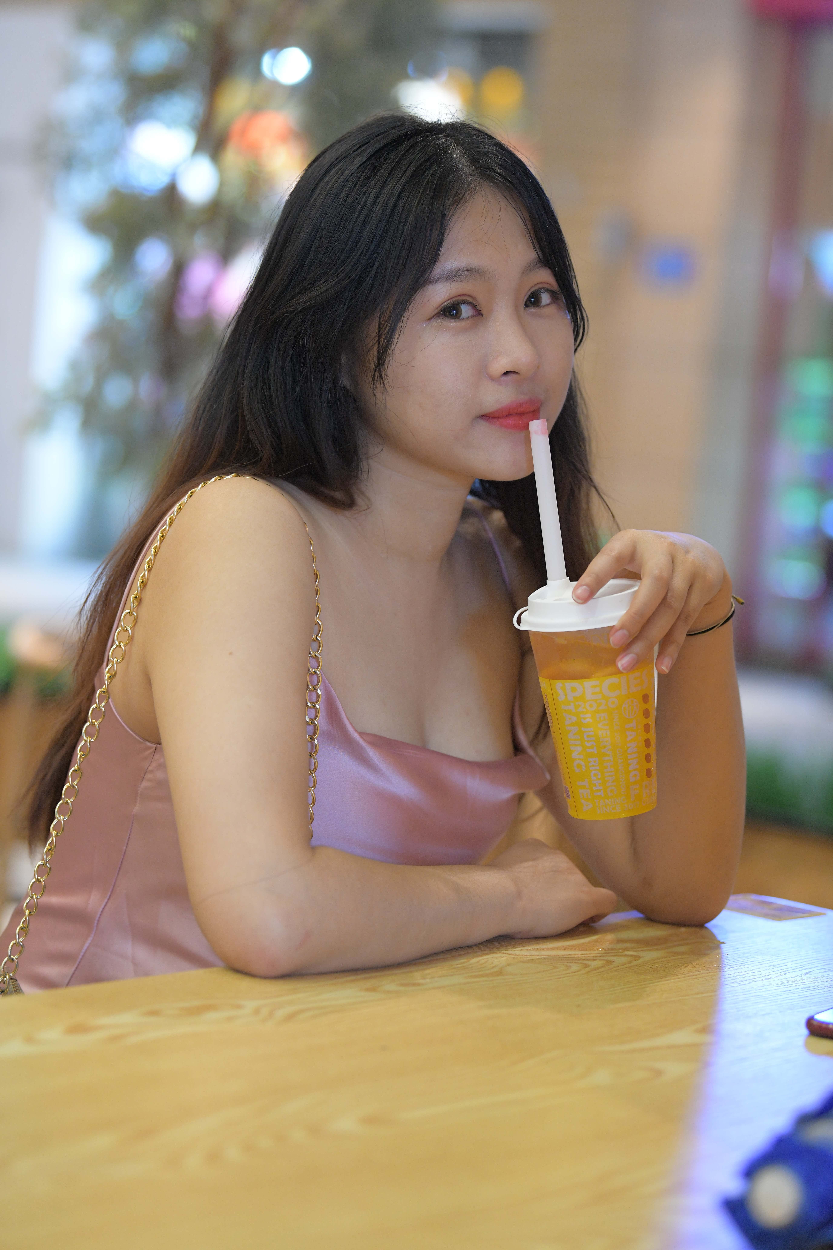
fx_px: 3193
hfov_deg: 14.9
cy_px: 625
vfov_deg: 22.1
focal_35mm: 92
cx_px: 416
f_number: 3.2
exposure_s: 1/125
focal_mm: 92
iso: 2500
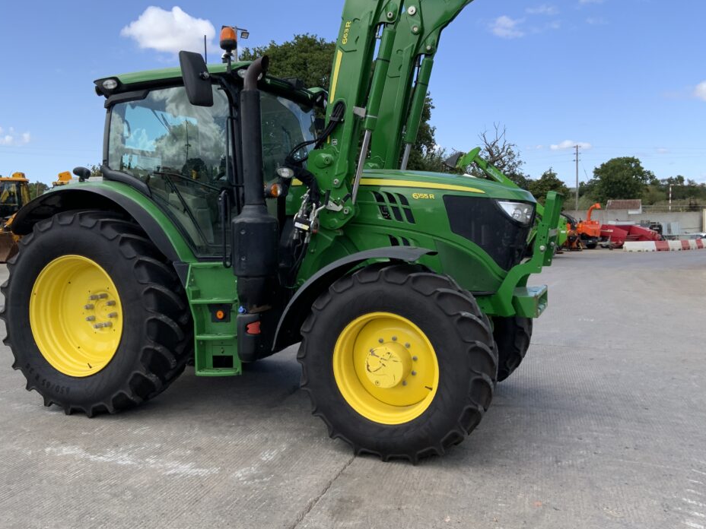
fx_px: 653
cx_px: 347
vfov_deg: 44.1
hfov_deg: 56.8
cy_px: 242
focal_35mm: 32
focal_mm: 3
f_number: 1.8
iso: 16
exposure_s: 1/1121
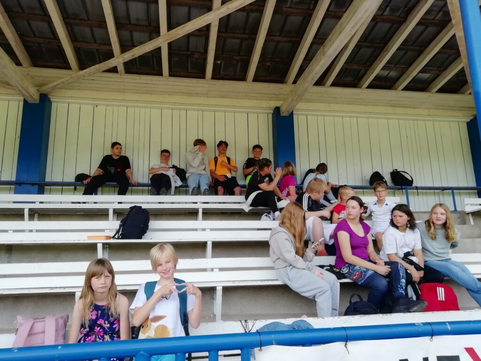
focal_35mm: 26
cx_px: 240
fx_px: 361
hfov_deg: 67.3
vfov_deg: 53.1
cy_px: 180
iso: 50
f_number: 2.2
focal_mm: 3.21
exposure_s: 1/247
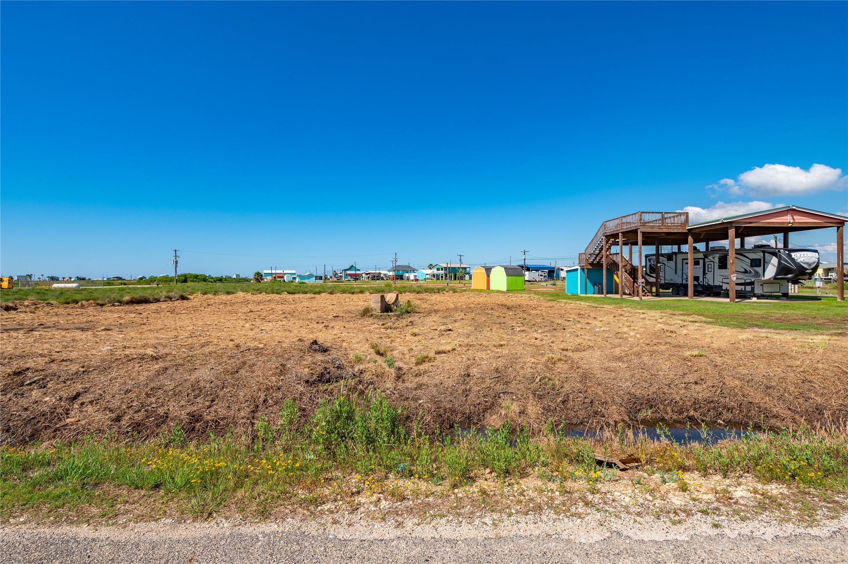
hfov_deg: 96.8
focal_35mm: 16
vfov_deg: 73.7
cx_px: 424
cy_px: 282
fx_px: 377
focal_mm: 16
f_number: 11
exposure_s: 1/320
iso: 125
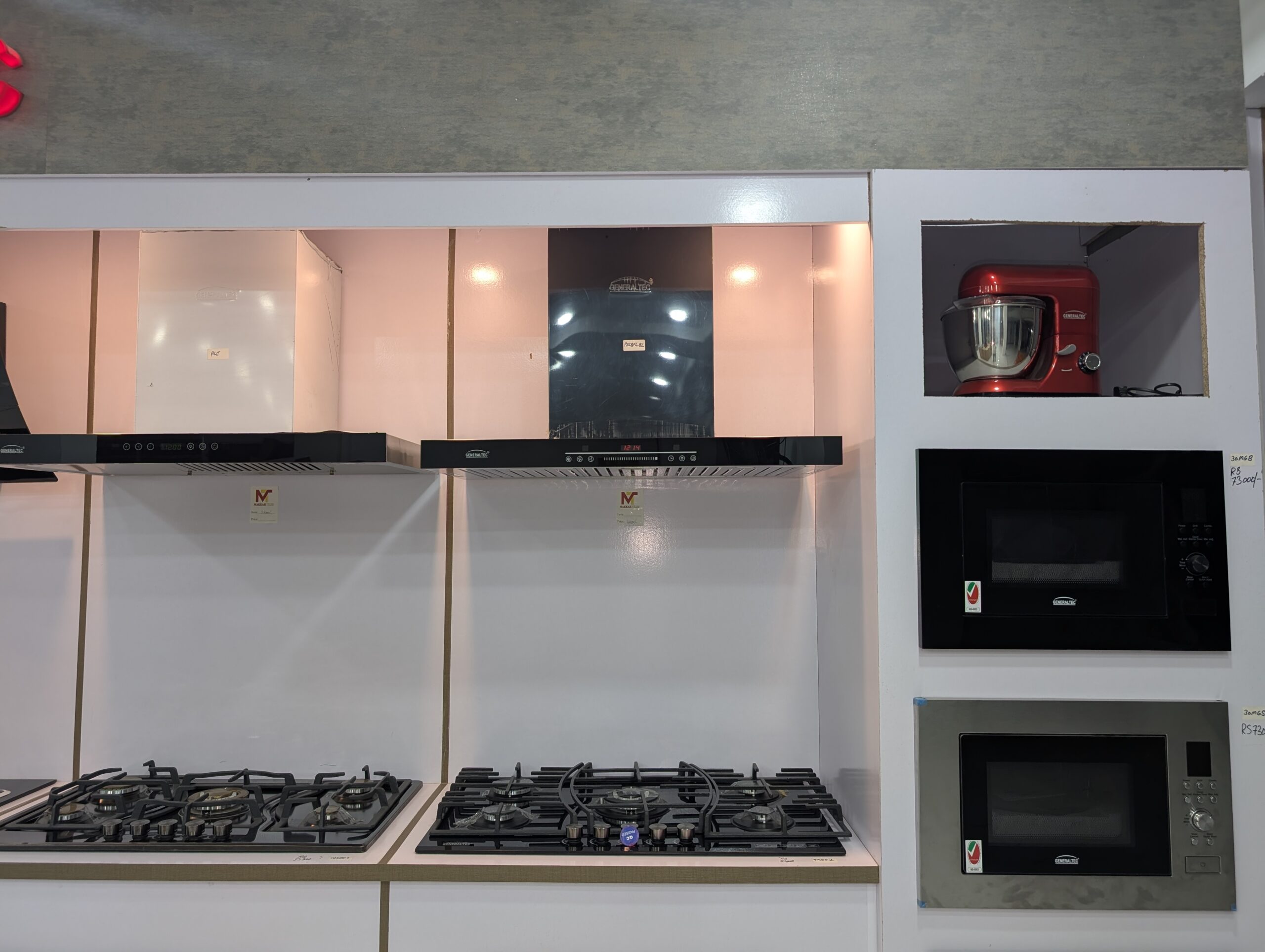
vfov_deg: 56.9
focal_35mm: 24
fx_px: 878
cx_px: 632
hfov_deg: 71.5
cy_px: 476
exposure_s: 1/100
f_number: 1.68
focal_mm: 6.9
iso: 99
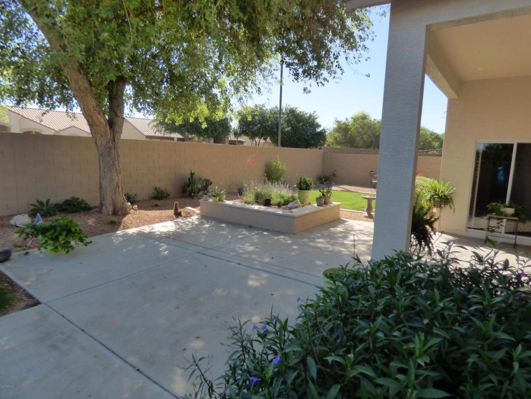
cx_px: 266
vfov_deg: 66.0
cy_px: 200
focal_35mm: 20
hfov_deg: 81.7
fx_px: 307
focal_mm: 3.58
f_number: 2.8
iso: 400
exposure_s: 1/1300
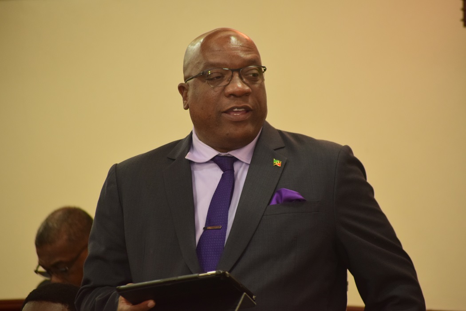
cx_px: 233
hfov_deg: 9.1
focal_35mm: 225
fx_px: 2912
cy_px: 156
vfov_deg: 6.1
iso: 800
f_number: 5.6
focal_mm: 150
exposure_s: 1/50
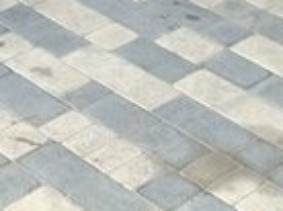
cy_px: -216
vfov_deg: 9.9
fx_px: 1134
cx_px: -176
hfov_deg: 13.2
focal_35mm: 139
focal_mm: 4.15
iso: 32
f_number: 2.2
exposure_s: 1/293
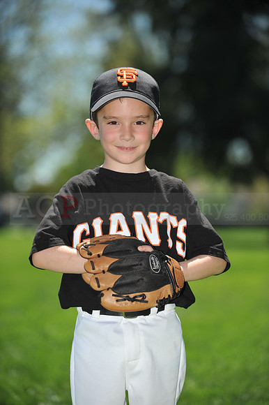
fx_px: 1347
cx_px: 134
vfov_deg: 17.1
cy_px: 202
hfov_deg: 11.4
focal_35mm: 120
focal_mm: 120
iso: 200
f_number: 4
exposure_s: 1/2000
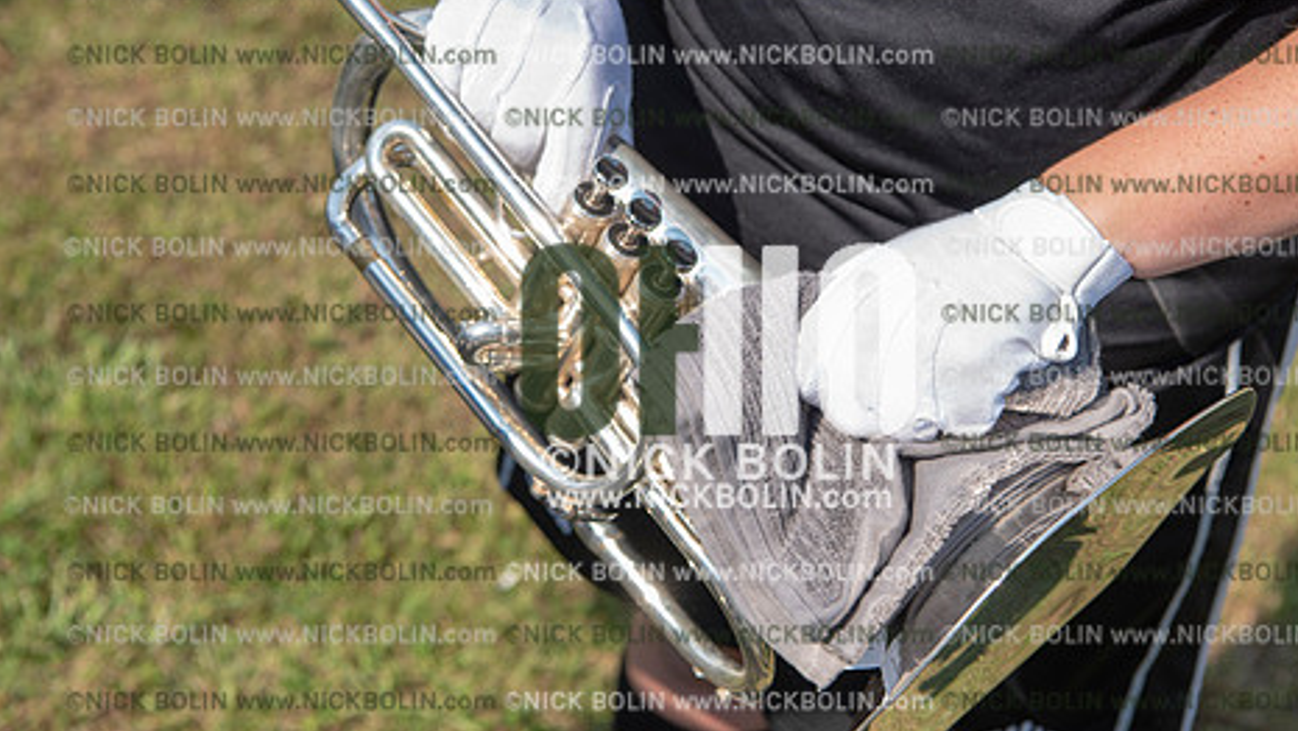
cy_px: 378
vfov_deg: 14.9
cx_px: 717
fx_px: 2789
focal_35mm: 81
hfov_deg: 26.2
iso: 200
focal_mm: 62
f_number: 5.6
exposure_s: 1/640
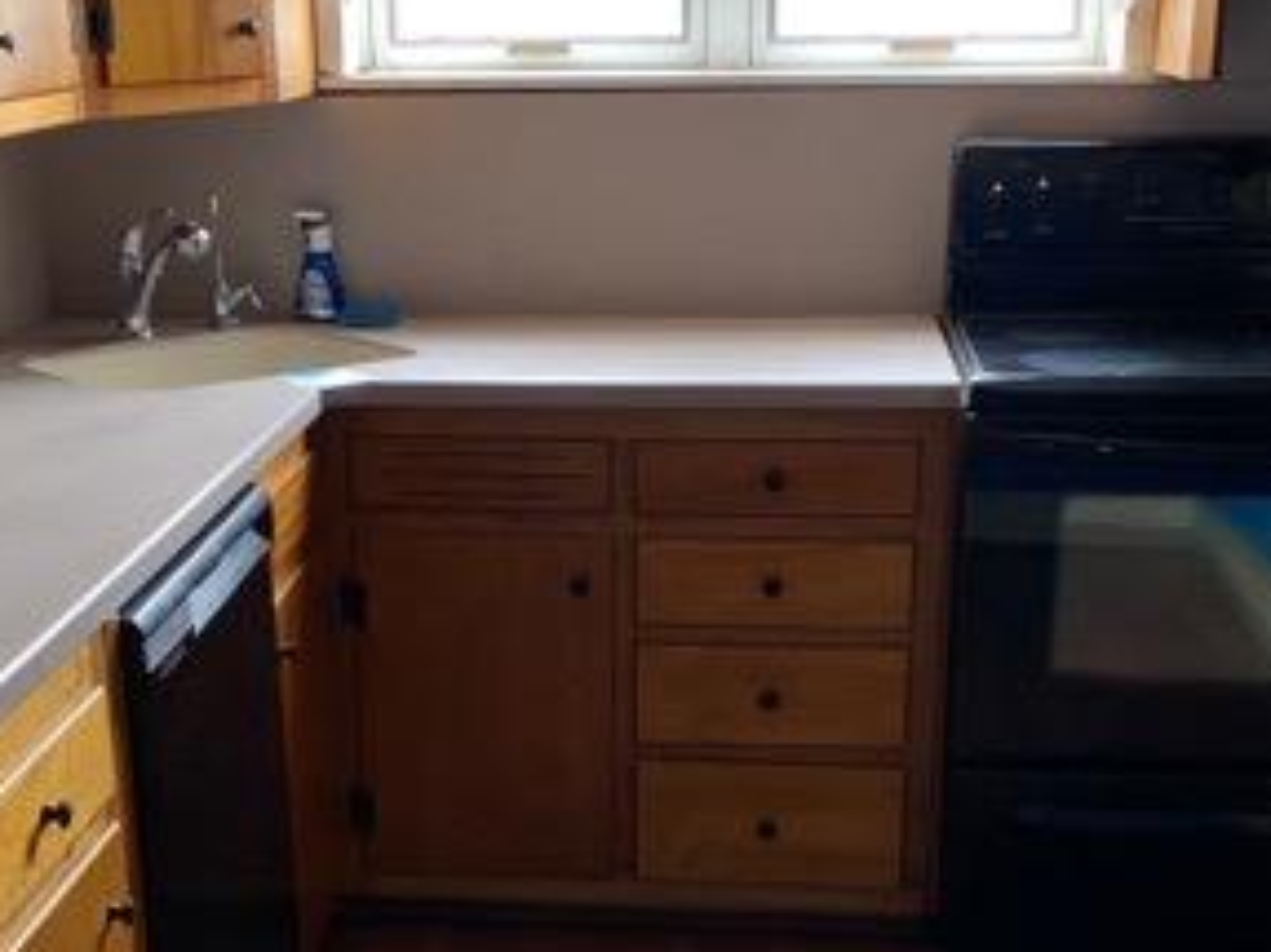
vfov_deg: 24.9
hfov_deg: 33.2
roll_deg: +0.6
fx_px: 2129
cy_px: 739
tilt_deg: -19.8
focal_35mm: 58
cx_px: 593
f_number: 1.8
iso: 40
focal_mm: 4.25
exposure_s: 1/17
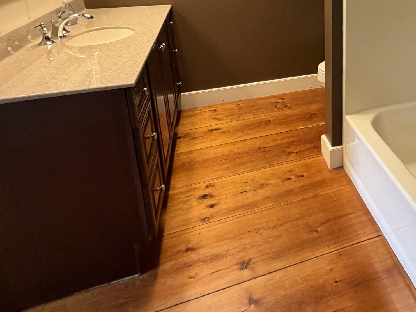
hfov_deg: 55.5
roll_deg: -0.3
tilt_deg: -15.3
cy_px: 26
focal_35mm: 29
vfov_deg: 43.6
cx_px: 354
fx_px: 348
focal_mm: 2.22
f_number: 2.2
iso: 320
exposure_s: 1/60
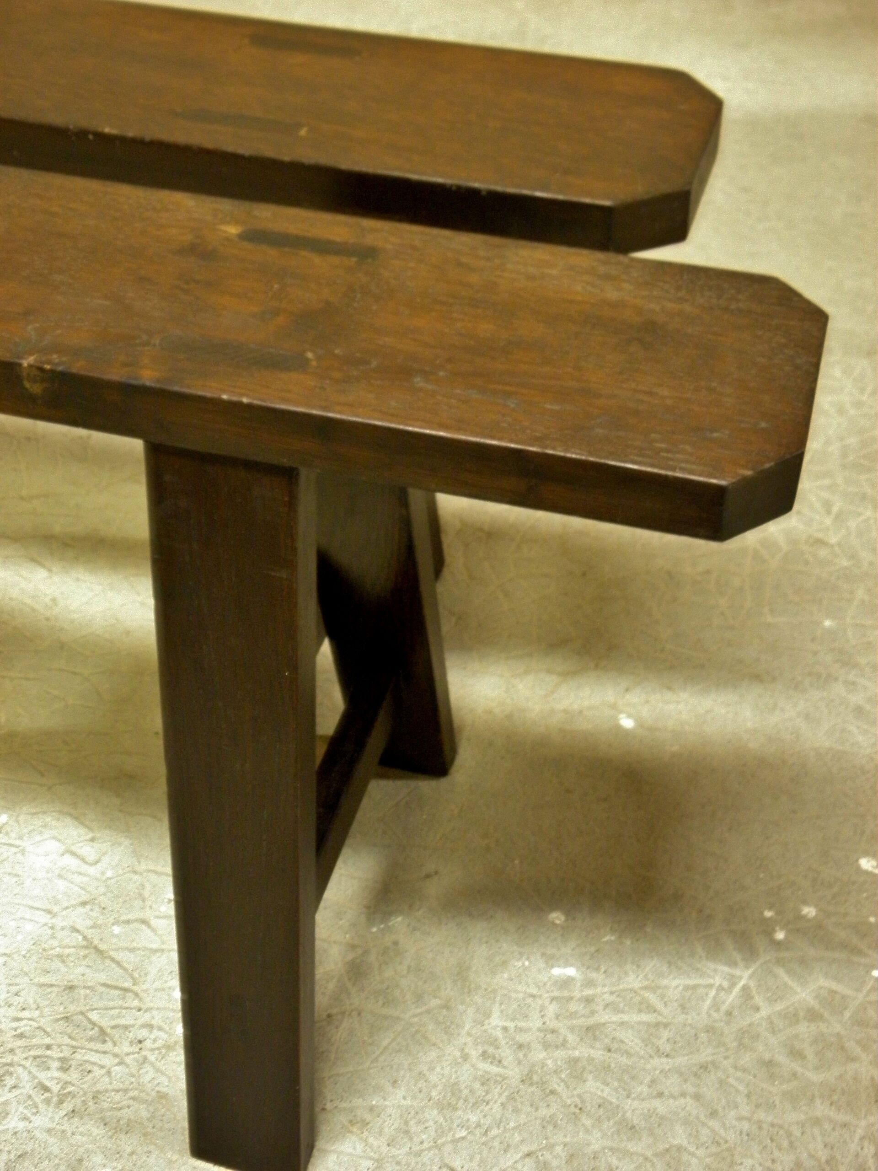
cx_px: 439
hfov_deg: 35.1
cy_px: 586
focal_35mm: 41
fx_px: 1387
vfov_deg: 45.8
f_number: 3.8
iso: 400
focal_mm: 7.5
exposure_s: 1/3
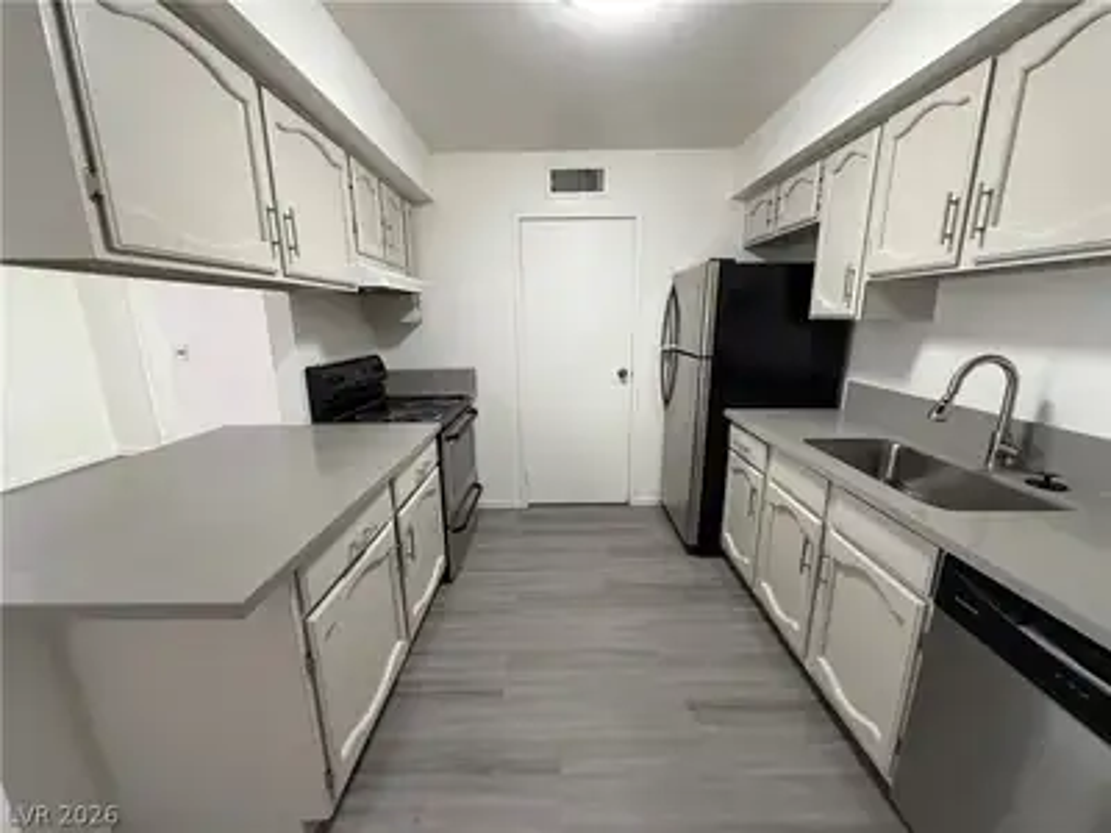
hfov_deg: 102.1
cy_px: 416
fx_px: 449
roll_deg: +0.3
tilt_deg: -13.0
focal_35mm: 14
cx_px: 556
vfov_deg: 85.7
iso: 320
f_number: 2.2
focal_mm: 2.22
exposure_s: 1/60
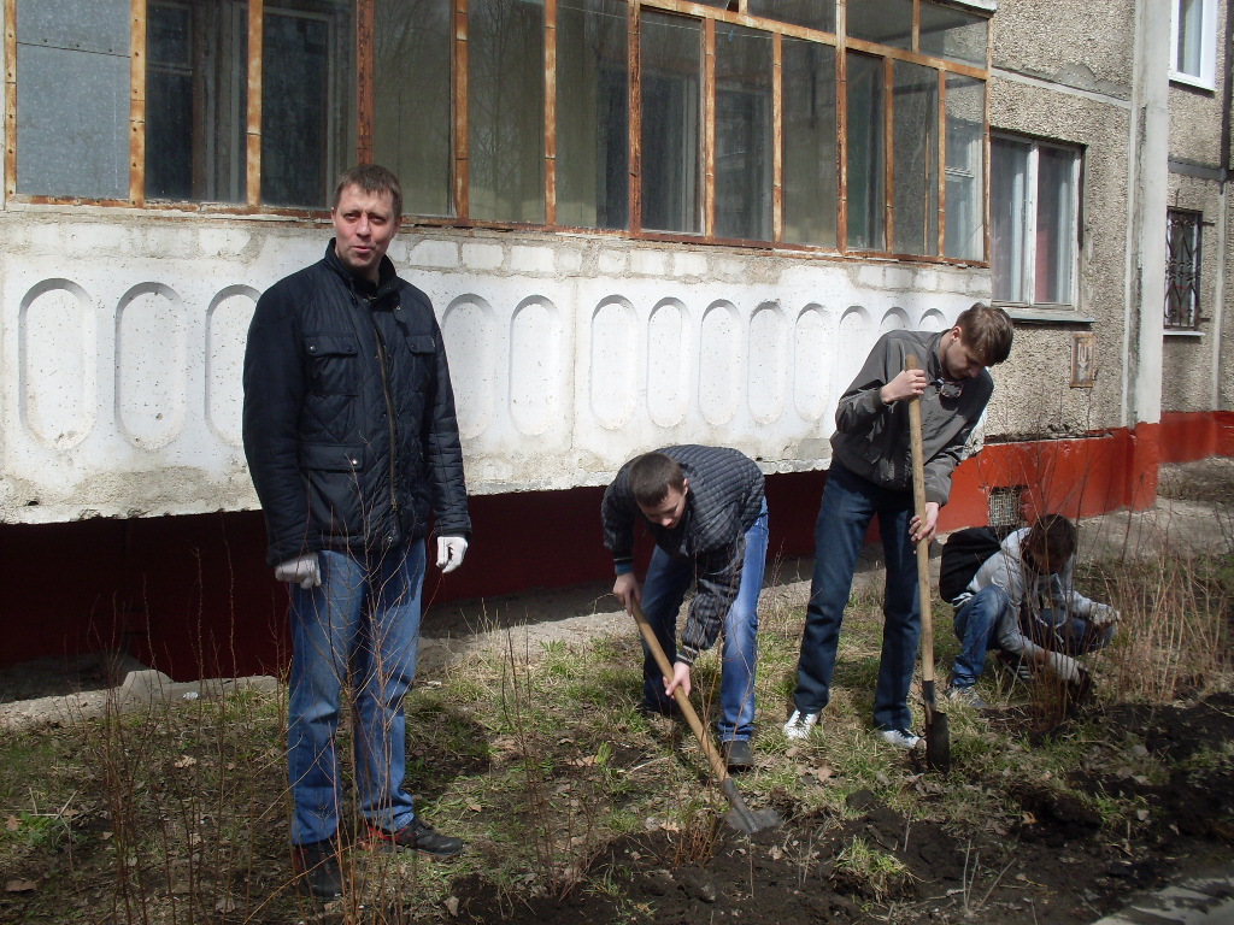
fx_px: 1355
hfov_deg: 49.0
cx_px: 617
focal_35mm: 38
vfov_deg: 37.7
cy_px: 462
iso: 80
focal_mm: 6.3
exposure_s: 1/180
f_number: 8.4
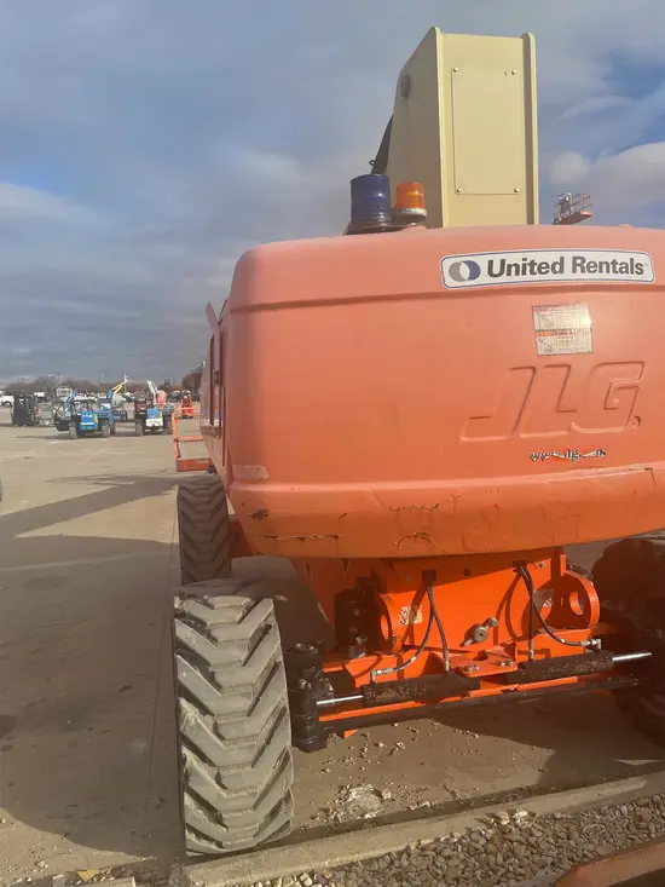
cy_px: 444
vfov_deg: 67.3
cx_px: 332
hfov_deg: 53.1
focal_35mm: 26
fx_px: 666
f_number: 1.6
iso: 50
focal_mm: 4.2
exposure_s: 1/4651
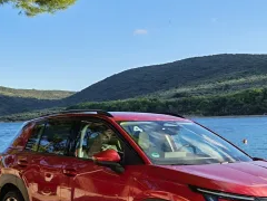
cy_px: 156
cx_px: 174
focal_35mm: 62
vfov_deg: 23.4
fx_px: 478
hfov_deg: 31.0
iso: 50
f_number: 1.6
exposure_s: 1/680
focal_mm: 6.55
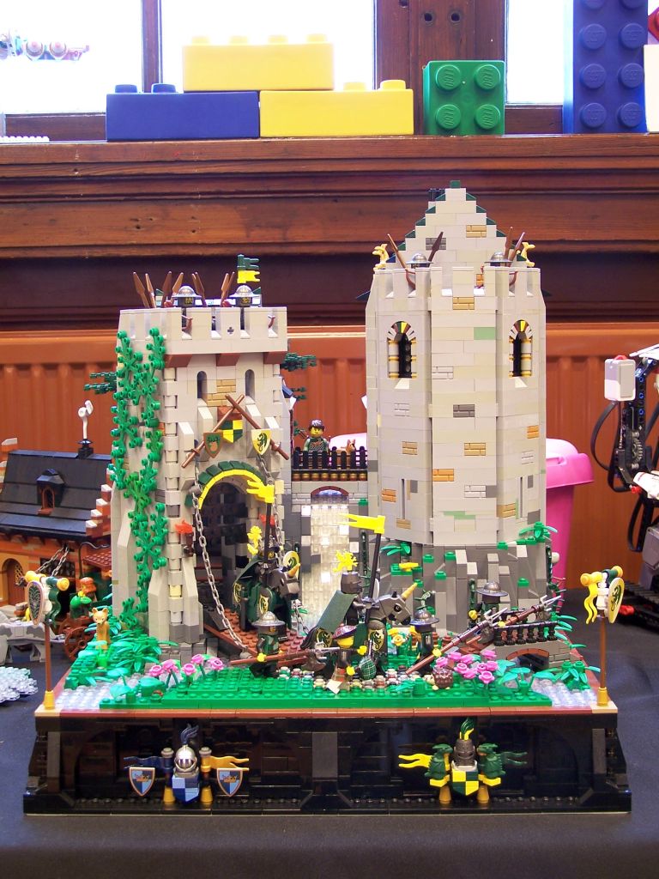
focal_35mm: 51
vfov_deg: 37.5
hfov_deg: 28.6
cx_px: 330
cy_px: 440
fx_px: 1295
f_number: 3
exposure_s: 1/3
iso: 80
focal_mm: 8.5
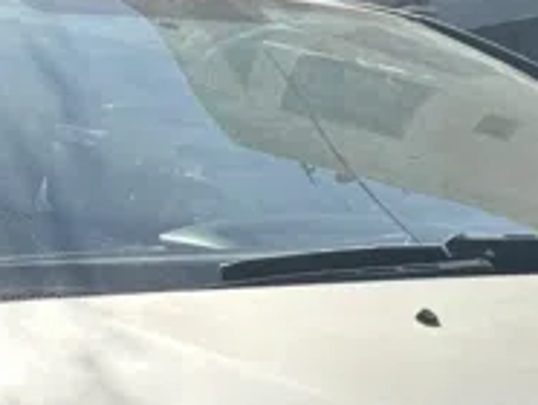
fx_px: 2225
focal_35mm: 143
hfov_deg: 13.7
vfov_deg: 10.2
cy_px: 489
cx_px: 390
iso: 50
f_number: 1.5
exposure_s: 1/2571
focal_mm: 5.7
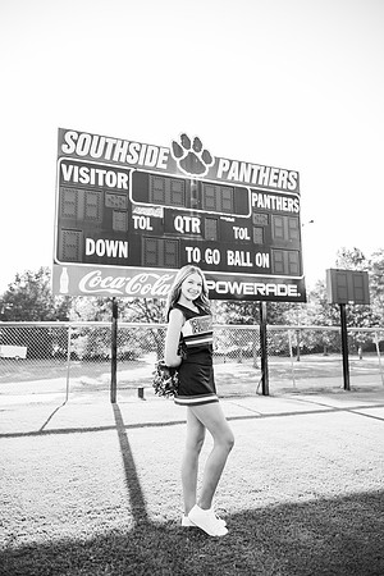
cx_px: 192
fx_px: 384
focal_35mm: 24
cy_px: 288
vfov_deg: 73.7
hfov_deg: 53.1
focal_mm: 24
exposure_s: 1/800
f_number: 2.8
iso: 200
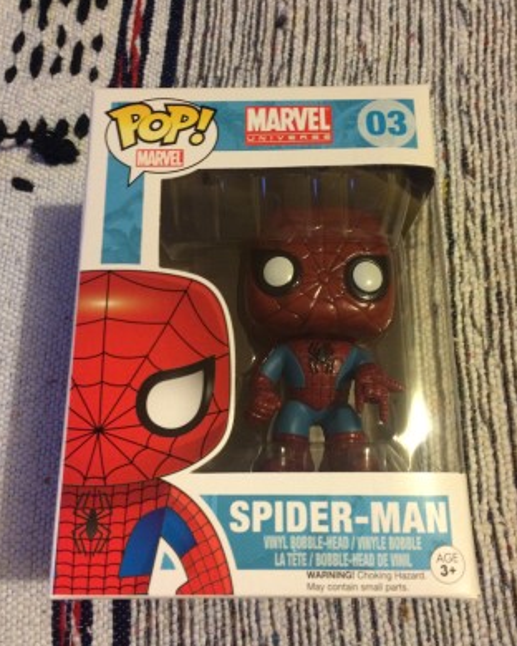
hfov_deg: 47.1
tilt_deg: -73.1
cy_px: 321
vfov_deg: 57.2
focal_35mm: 31
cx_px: 255
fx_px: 593
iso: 320
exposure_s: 1/20
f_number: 2.2
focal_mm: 4.15
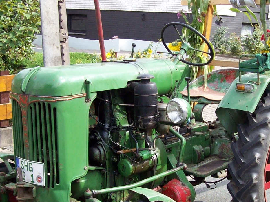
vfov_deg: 19.1
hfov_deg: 25.3
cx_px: 168
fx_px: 600
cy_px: 133
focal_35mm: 77
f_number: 2.7
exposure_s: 1/413
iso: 80
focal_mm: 6
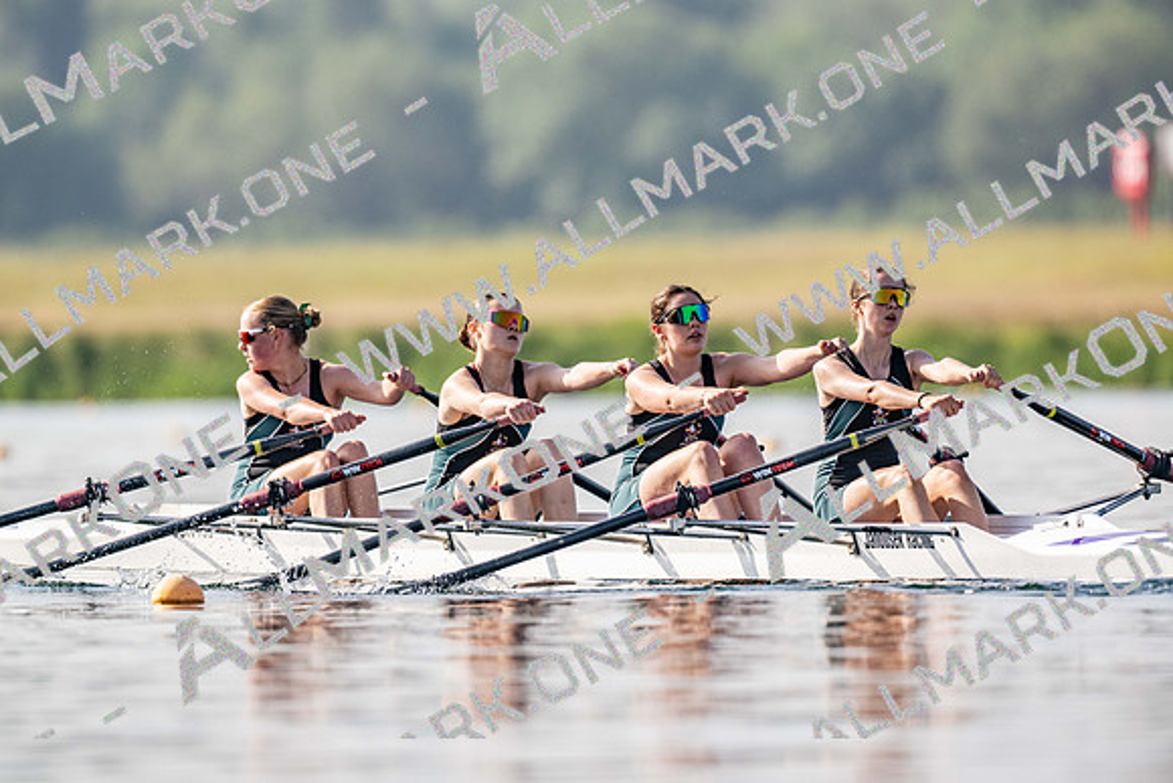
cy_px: 392
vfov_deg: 2.3
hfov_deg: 3.4
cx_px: 586
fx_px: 19554
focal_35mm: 600
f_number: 5.6
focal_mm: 600
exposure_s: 1/2500
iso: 250
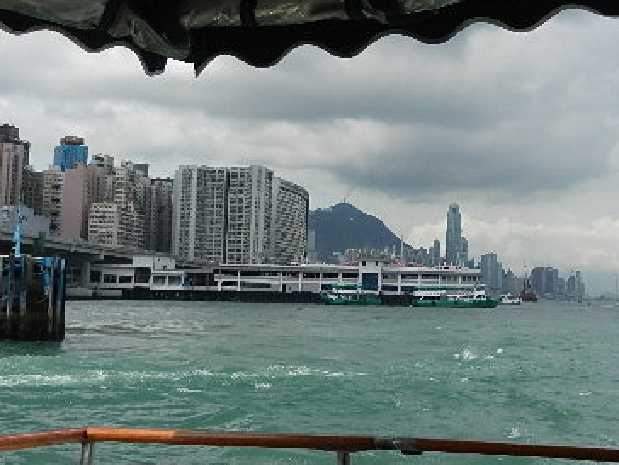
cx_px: 417
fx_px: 1037
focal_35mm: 58
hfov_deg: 32.9
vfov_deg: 25.2
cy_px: 181
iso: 160
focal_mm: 5.9
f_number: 7.6
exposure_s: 1/500
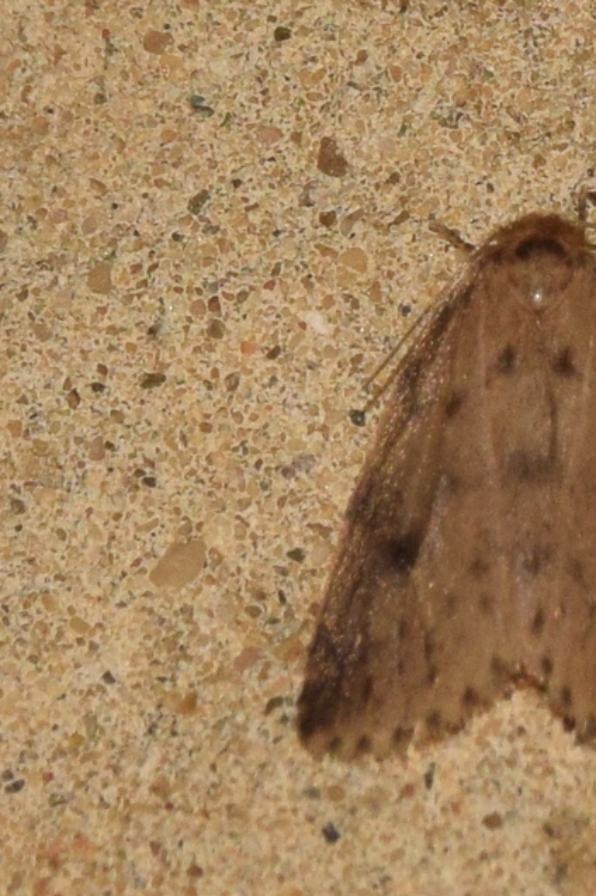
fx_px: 7855
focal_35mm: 316
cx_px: 476
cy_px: 449
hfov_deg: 4.3
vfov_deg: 6.5
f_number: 14
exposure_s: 1/160
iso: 500
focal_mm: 140
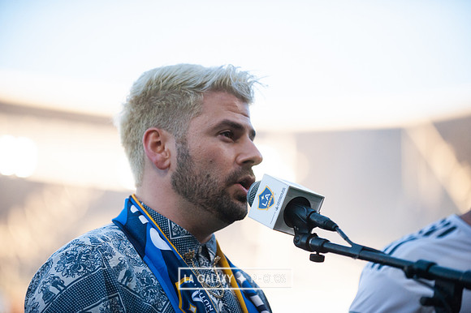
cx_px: 236
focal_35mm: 135
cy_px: 156
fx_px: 1765
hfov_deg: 15.2
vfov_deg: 10.1
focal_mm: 135
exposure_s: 1/5000
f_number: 2.8
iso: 800
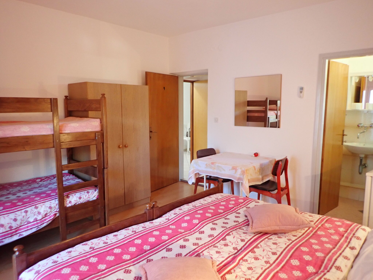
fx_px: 269
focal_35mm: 25
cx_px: 186
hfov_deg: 69.4
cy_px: 140
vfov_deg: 54.9
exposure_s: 1/30
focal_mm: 4.5
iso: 200
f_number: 2
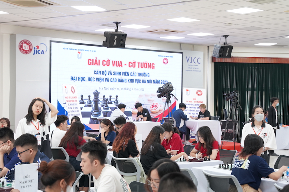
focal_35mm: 70
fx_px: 562
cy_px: 96
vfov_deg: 19.5
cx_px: 144
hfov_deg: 28.8
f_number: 5.6
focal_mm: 70
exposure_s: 1/80
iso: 2000
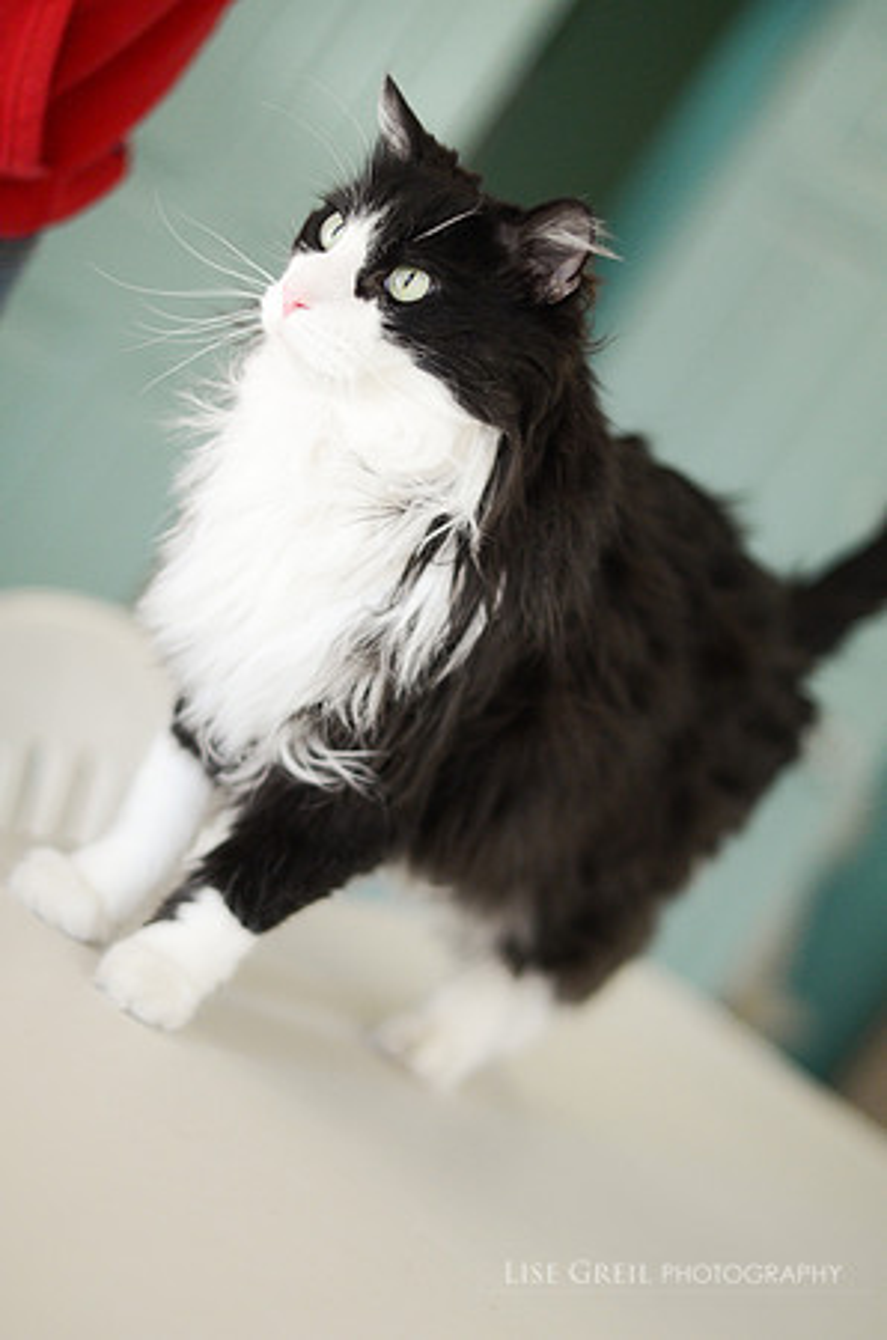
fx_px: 2785
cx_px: 444
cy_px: 670
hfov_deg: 18.1
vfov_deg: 27.0
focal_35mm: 75
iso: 800
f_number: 1.4
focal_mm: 50
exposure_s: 1/1600
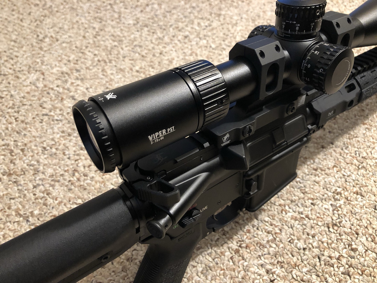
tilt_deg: -51.6
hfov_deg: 63.4
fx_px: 305
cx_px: 188
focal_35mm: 28
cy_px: 142
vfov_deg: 49.7
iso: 100
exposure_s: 1/12
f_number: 1.8
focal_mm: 3.99
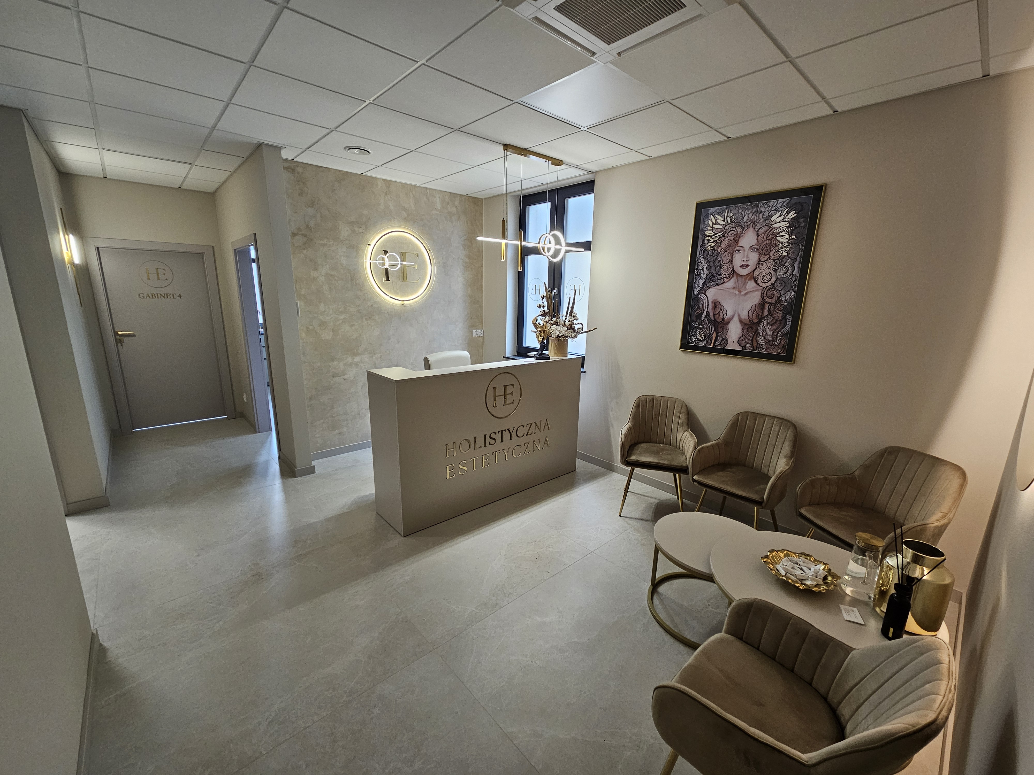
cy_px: 388
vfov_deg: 89.9
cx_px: 517
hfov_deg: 106.2
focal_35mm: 13
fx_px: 388
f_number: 2.2
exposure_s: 1/50
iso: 160
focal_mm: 2.2
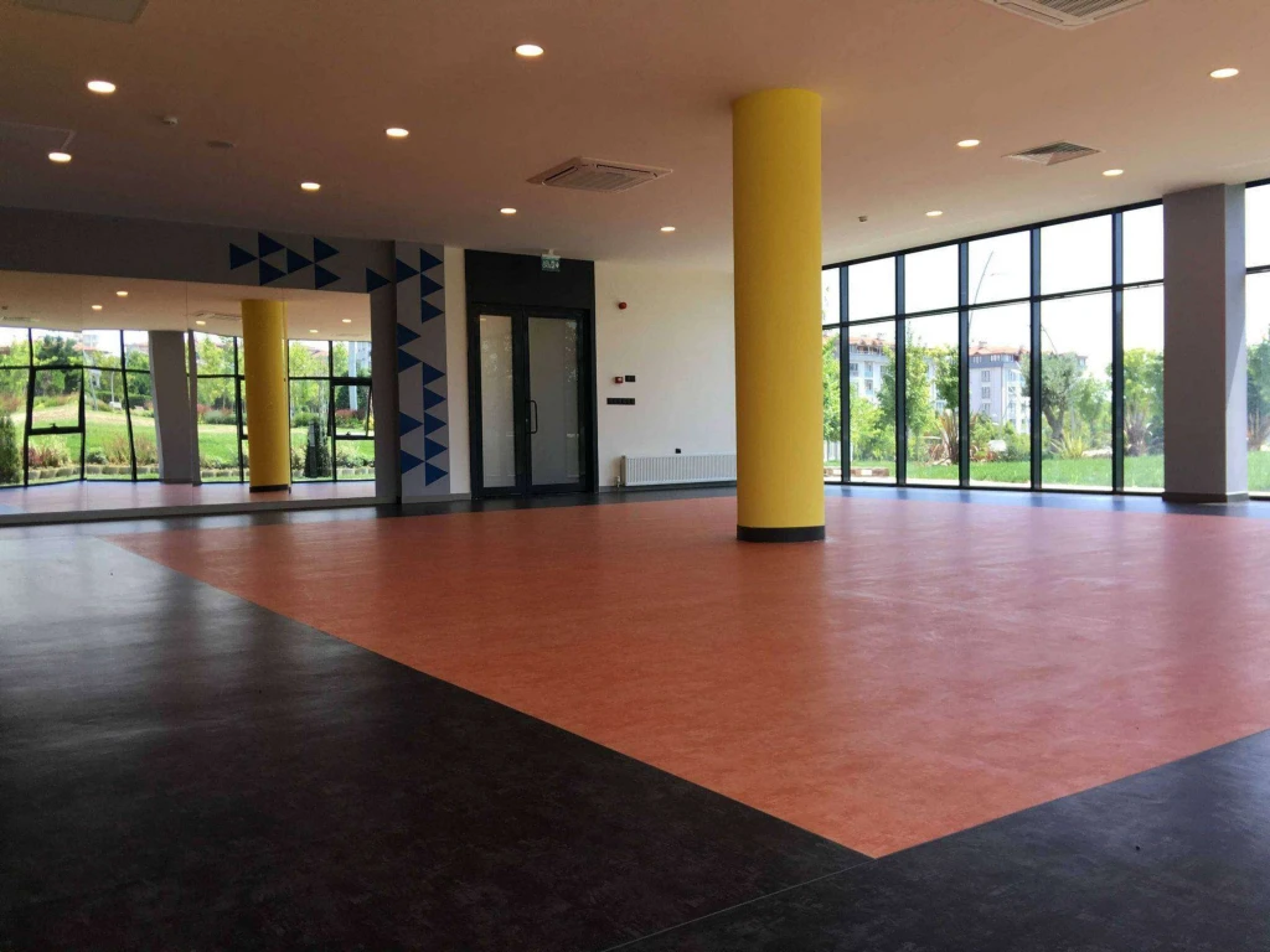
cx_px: 635
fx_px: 1064
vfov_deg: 48.2
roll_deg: +0.7
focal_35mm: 29
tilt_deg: +0.2
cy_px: 476
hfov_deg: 61.7
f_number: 2.2
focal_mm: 4.15
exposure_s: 1/125
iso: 25
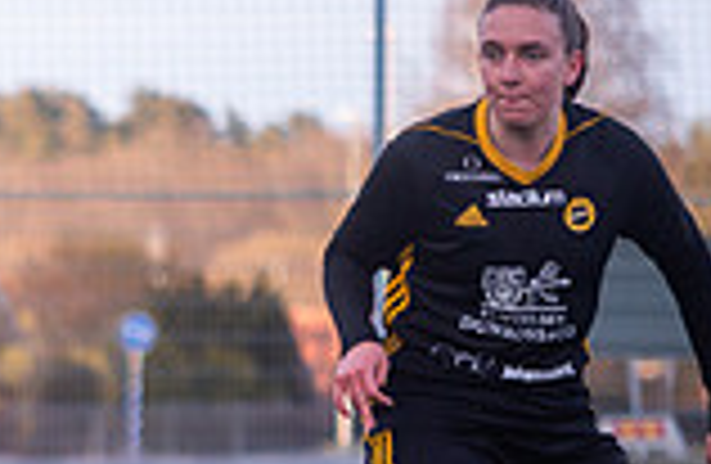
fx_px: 11592
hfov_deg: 3.5
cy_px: 696
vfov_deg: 2.3
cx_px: -701
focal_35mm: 591
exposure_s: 1/640
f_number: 4.5
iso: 800
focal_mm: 135
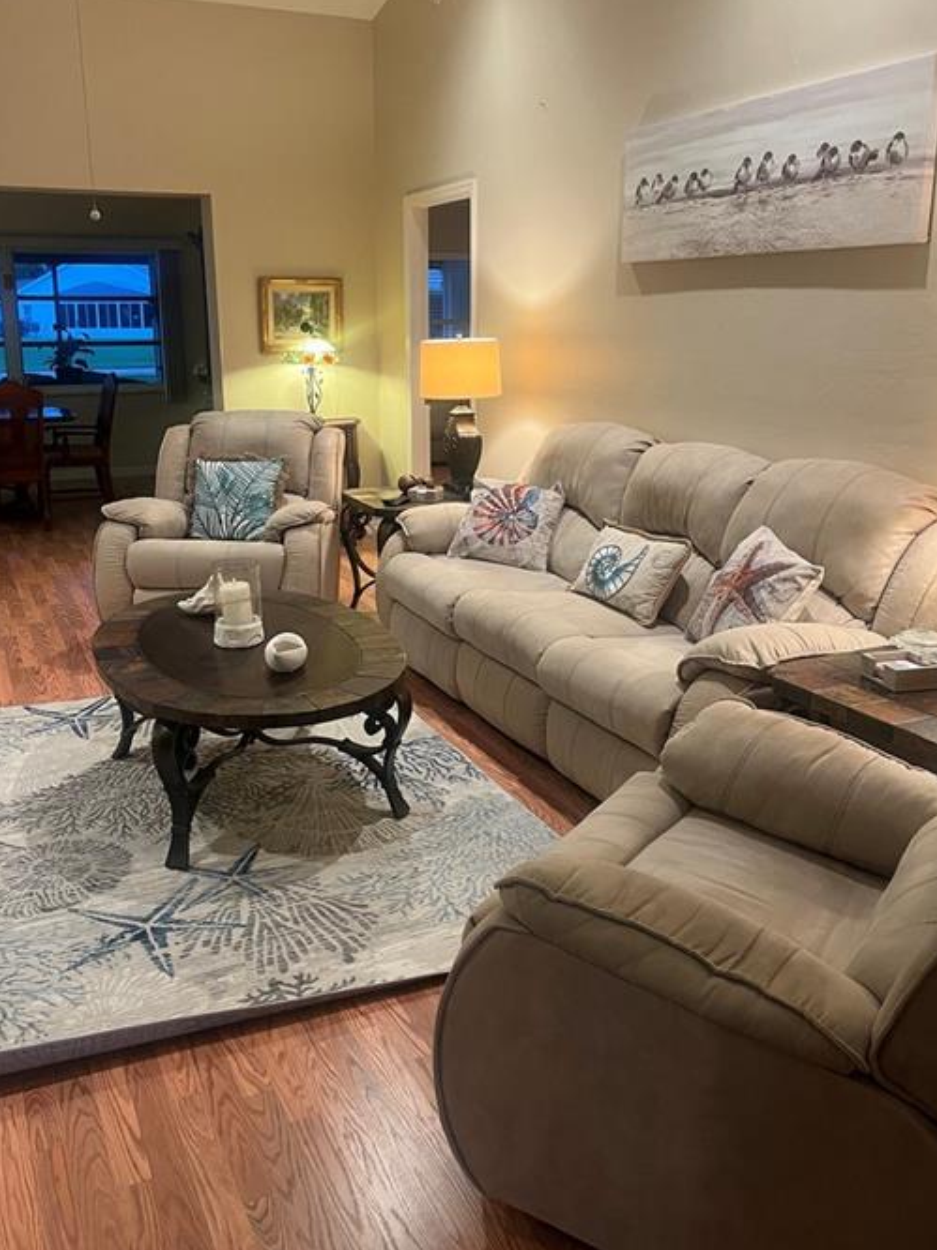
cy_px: 559
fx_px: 1083
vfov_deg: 59.8
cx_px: 443
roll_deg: +0.6
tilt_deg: -12.0
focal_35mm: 30
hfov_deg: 46.8
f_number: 1.6
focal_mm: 5.1
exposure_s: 1/60
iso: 250
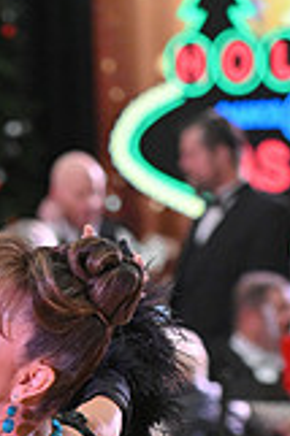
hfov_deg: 2.9
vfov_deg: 4.4
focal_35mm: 469
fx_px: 5679
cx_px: -137
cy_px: 699
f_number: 5
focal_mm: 130
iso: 3200
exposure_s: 1/400
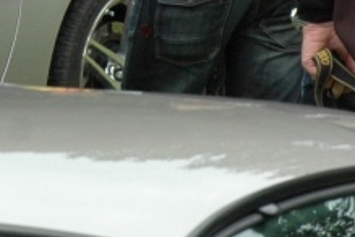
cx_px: -120
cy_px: -183
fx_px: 4496
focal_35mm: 456
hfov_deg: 4.5
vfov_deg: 3.0
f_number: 8
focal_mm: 52
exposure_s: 1/250
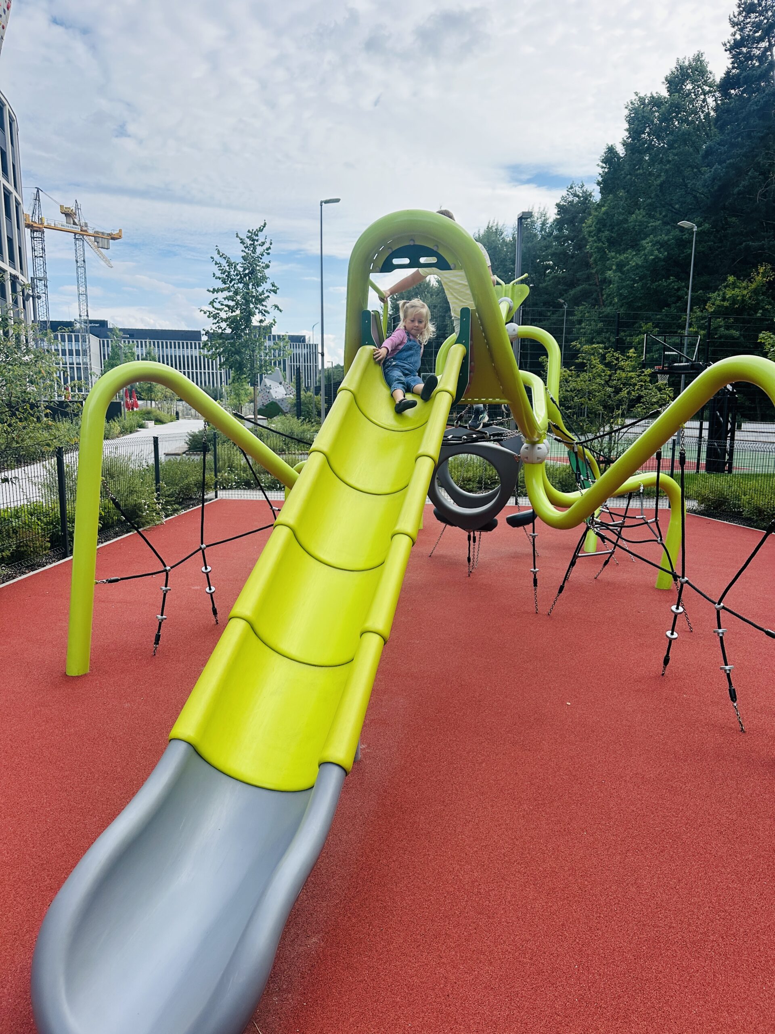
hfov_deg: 56.8
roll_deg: -0.9
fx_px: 716
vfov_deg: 71.6
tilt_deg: -8.1
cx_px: 388
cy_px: 517
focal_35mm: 24
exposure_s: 1/2809
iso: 80
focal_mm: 6.86
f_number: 1.78
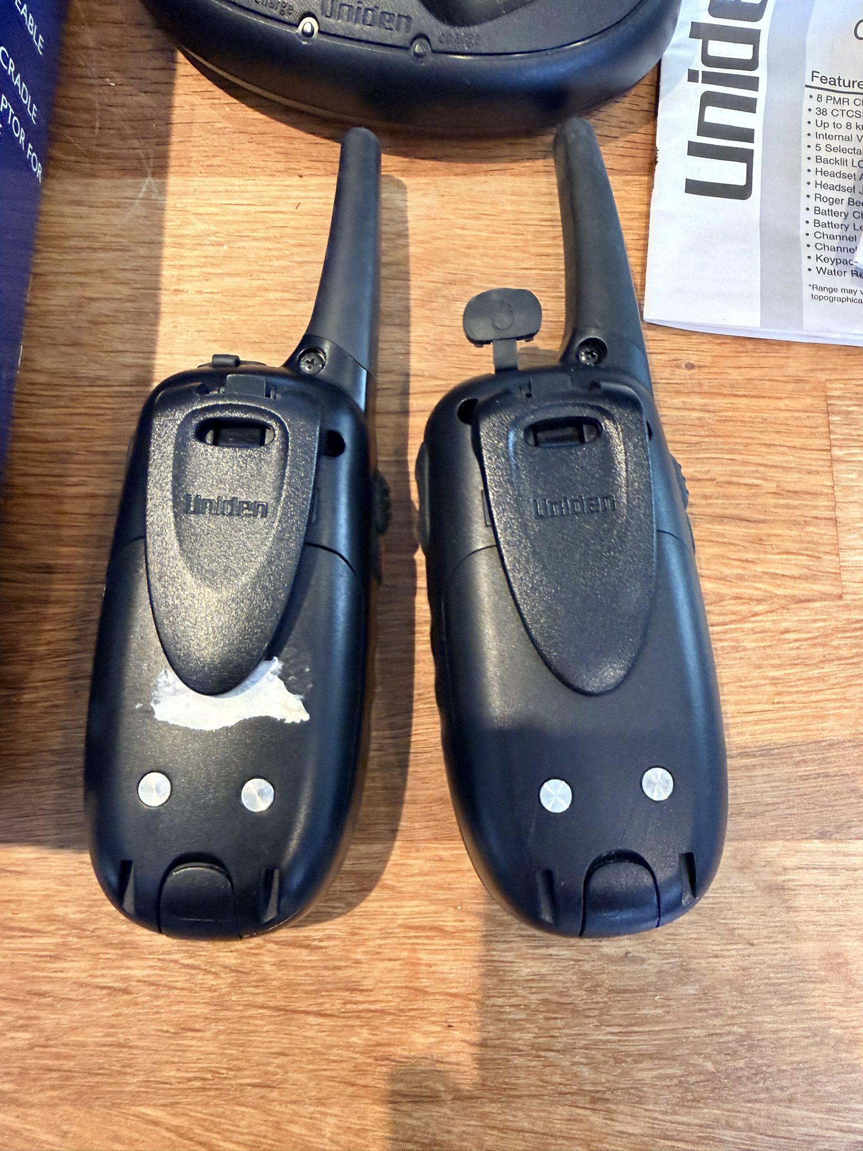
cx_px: 432
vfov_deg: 69.4
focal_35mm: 25
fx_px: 831
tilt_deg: -81.0
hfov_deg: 54.9
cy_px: 576
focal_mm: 2.22
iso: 640
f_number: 2.2
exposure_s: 1/50
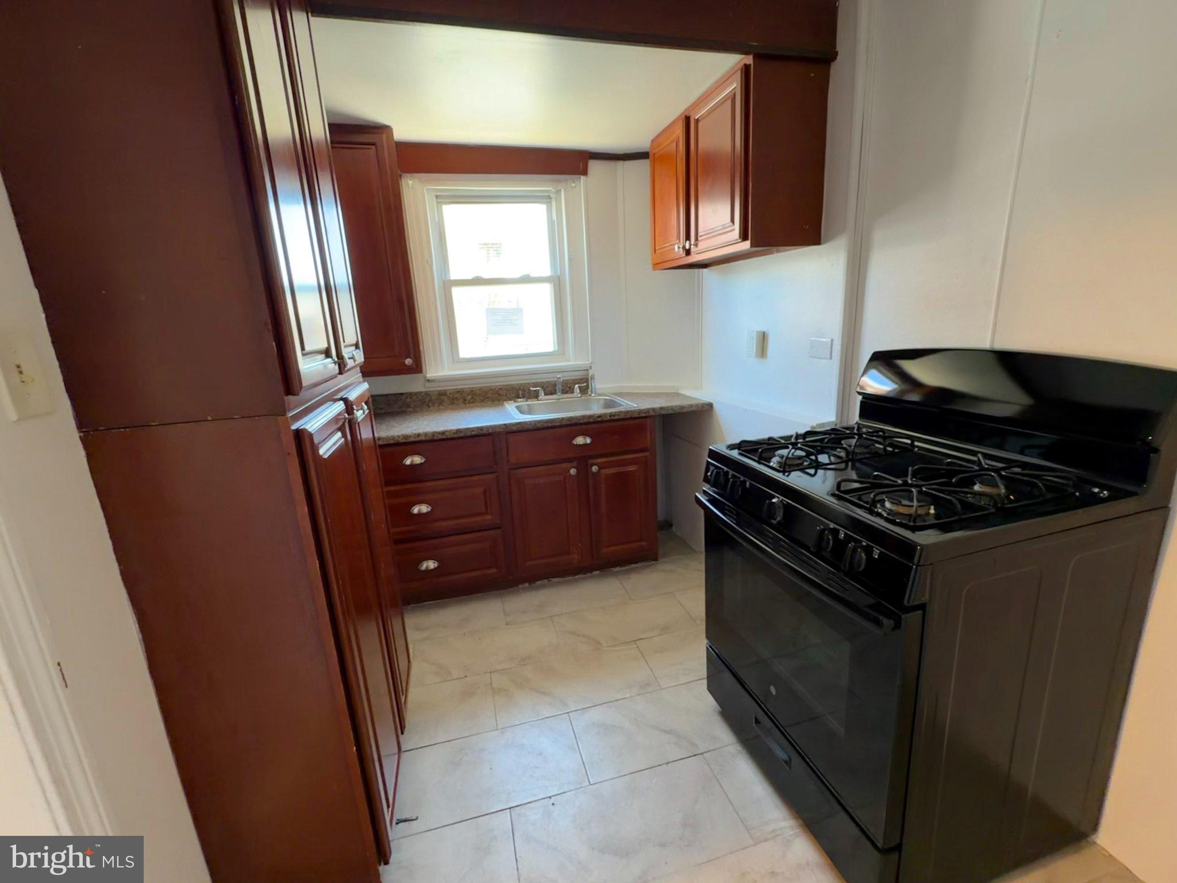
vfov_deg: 85.7
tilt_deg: -15.6
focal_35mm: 14
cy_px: 442
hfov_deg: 102.1
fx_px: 476
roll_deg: +3.6
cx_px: 588
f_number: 2.2
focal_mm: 2.22
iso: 40
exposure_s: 1/81
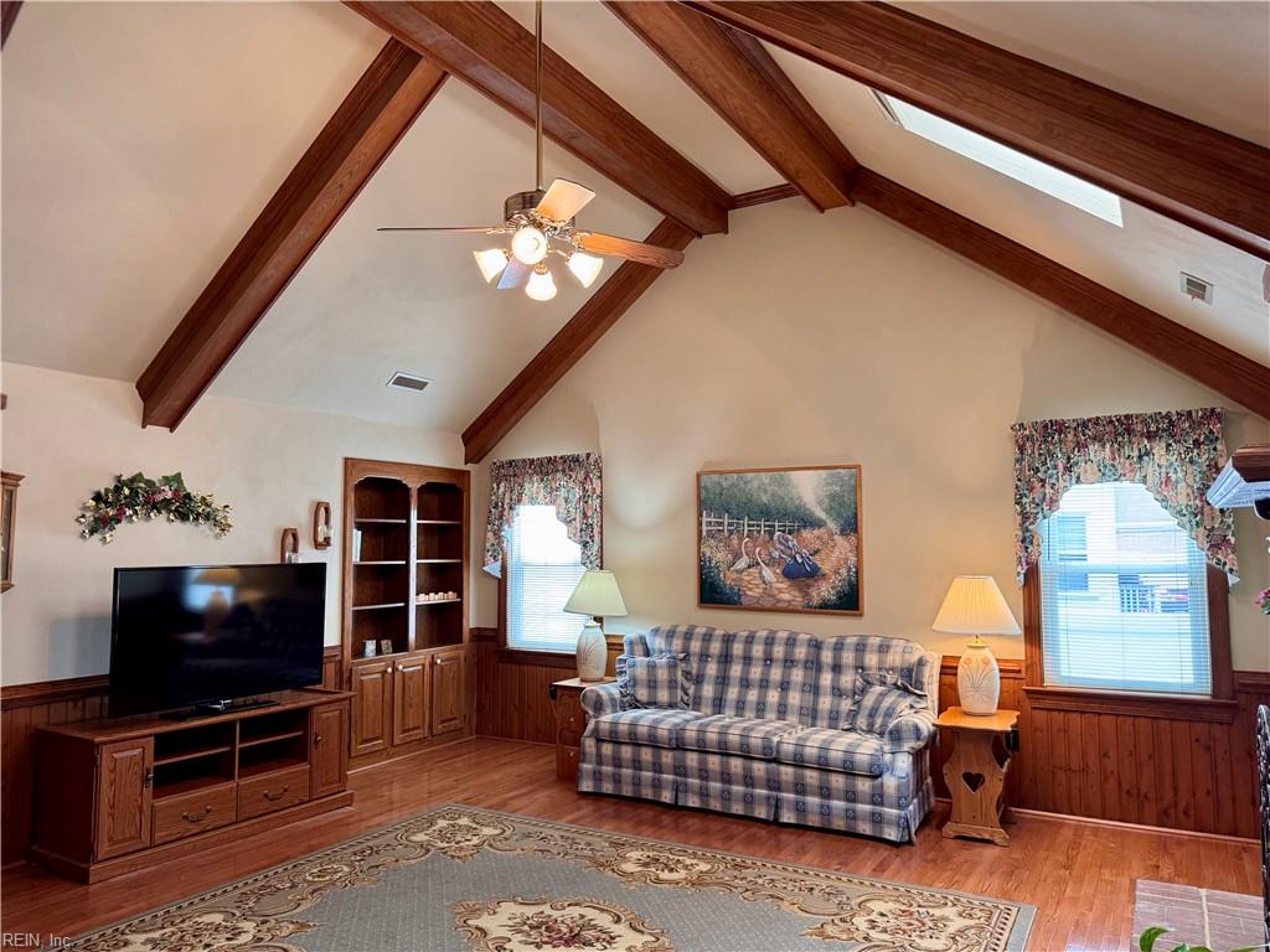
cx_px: 635
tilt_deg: +4.7
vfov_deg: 56.8
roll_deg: -0.6
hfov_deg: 71.6
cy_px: 476
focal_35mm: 24
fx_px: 881
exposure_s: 1/60
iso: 250
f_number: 1.78
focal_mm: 6.76
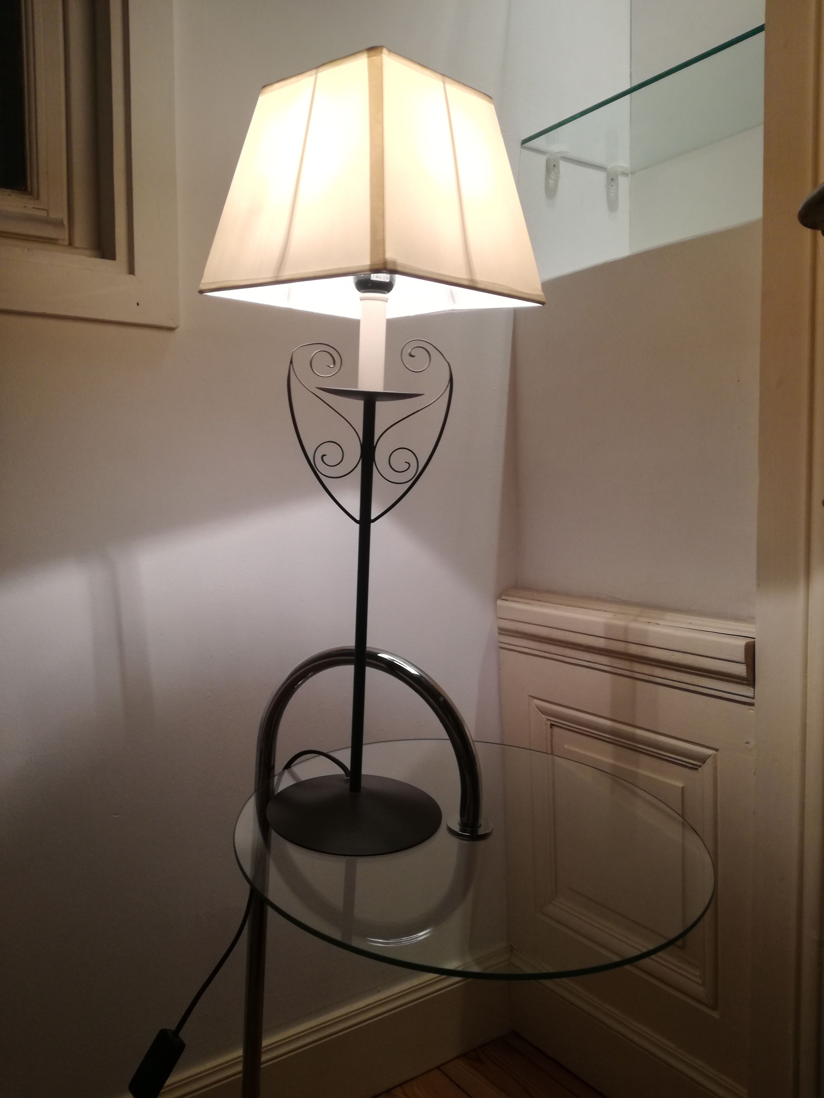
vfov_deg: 65.3
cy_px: 549
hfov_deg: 51.4
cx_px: 412
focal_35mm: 27
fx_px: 857
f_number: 2
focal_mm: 3.79
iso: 80
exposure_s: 1/33.3
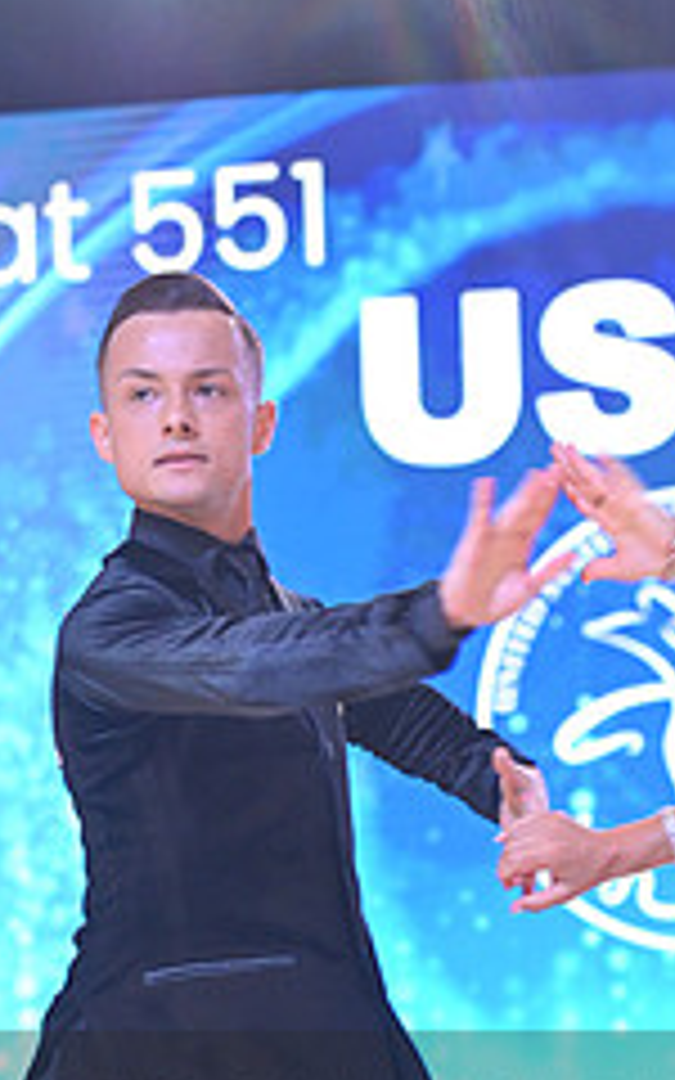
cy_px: 1184
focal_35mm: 212
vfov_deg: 9.8
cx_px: 524
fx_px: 6240
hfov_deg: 6.2
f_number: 4
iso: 2000
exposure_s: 1/200
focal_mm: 86
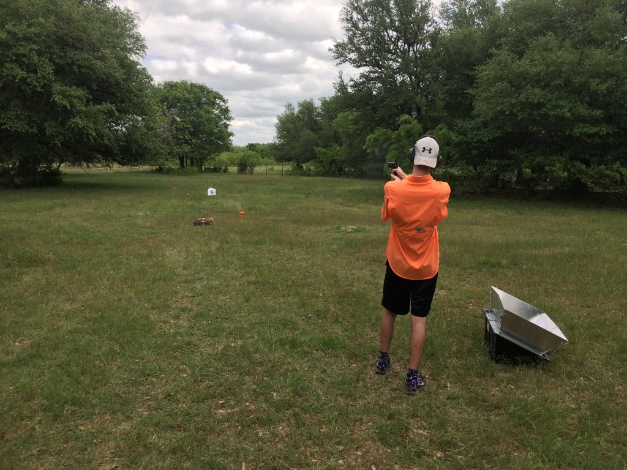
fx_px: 525
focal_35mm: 29
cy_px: 235
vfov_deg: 48.2
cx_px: 314
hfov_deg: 61.7
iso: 25
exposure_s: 1/739
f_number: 2.2
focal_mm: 4.15
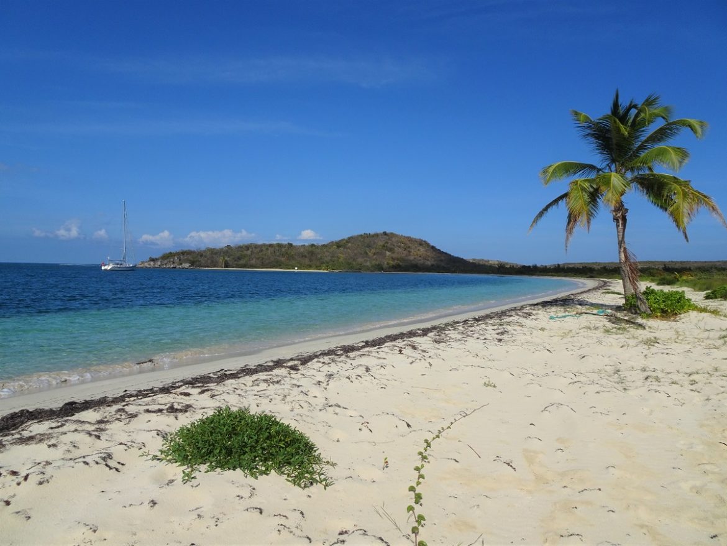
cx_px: 364
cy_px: 273
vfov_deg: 56.8
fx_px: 504
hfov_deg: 71.6
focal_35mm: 24
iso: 80
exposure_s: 1/2000
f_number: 3.5
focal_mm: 4.1
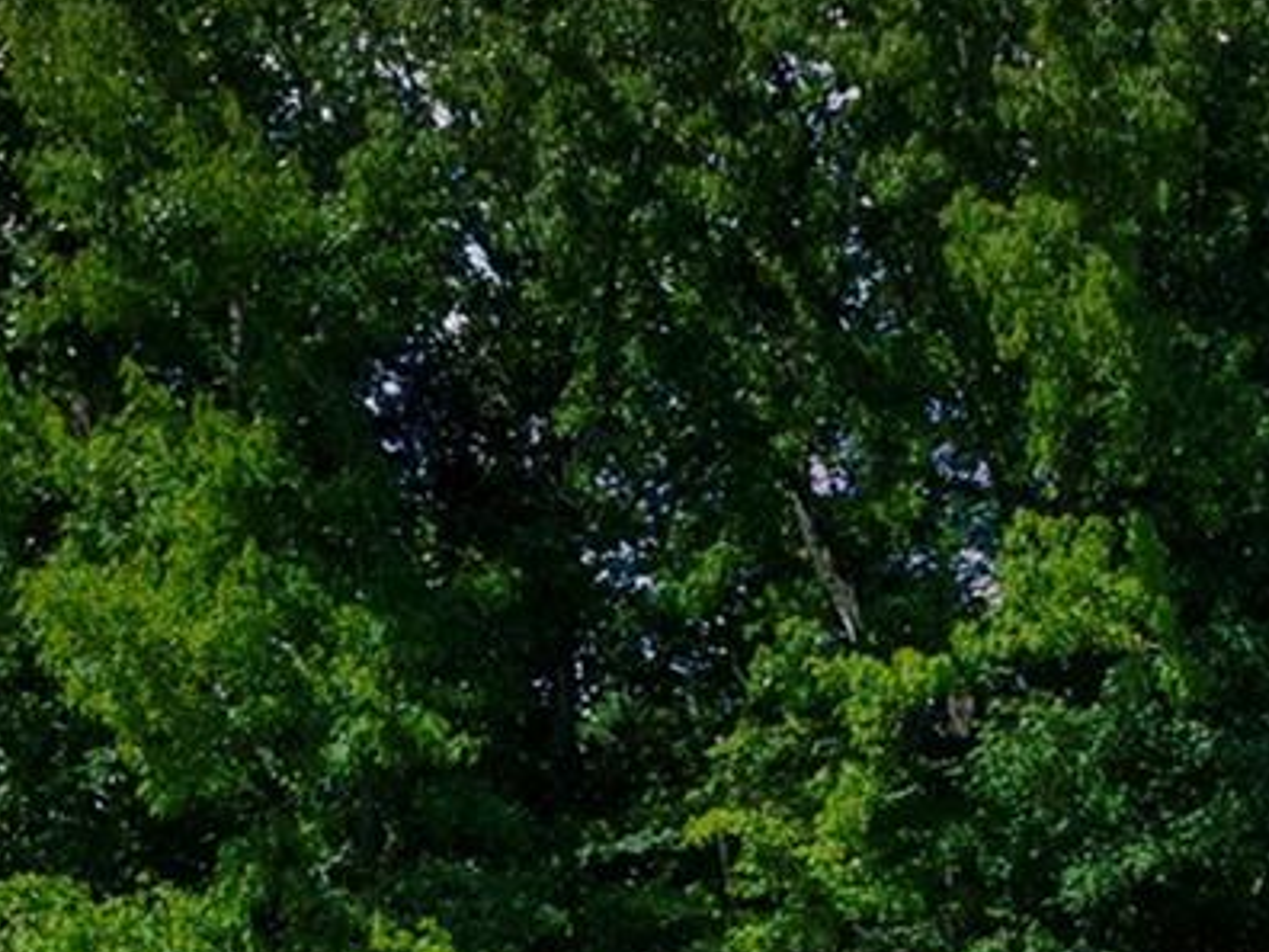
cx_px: 657
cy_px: 1713
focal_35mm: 124
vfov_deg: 11.1
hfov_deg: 15.9
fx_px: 4546
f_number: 2.8
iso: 120
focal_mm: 12.29
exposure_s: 1/1250
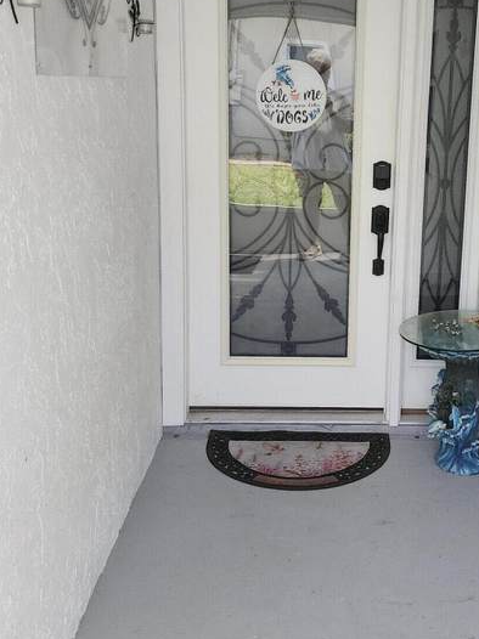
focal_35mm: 42
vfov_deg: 44.4
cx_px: 332
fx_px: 776
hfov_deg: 33.9
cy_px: 236
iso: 100
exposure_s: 1/180
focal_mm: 5.54
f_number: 1.8
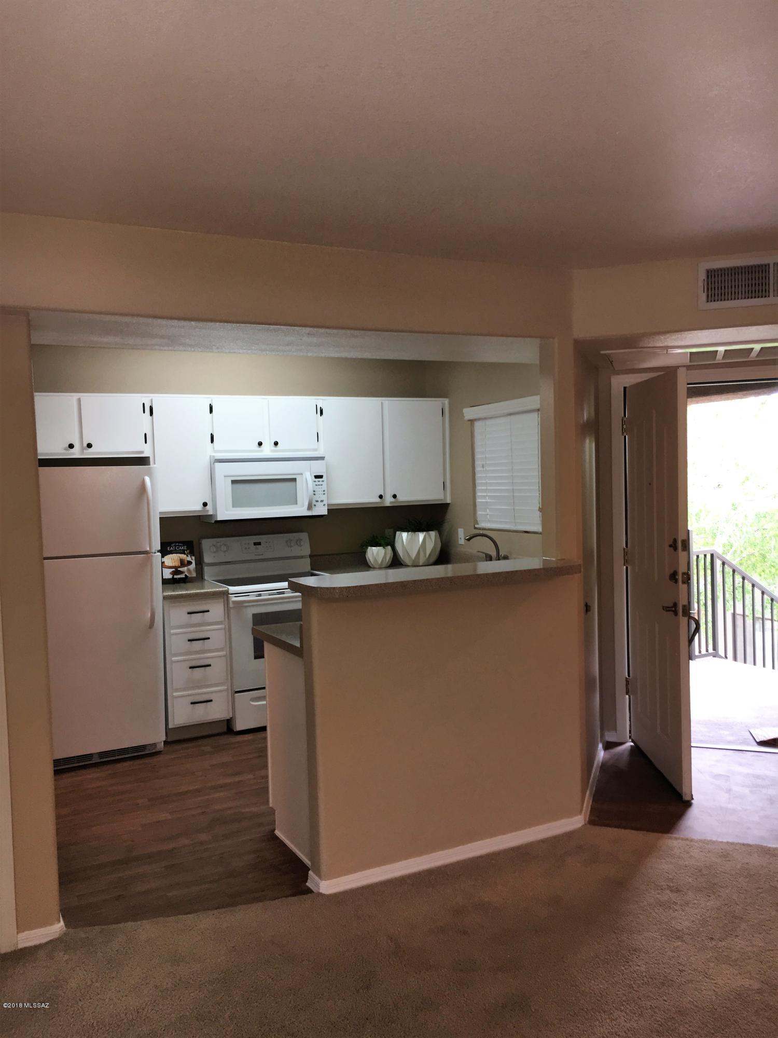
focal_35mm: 29
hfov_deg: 48.2
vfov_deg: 61.7
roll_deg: +1.3
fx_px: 869
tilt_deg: -2.7
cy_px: 519
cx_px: 389
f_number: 2.2
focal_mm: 4.15
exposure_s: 1/30
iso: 40
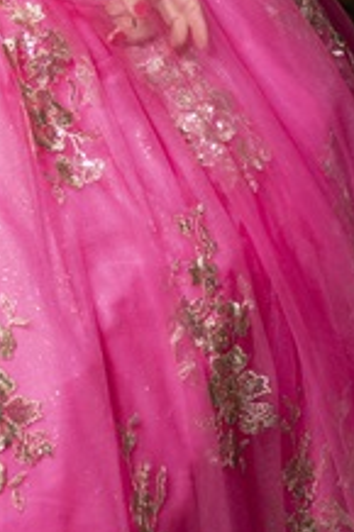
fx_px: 2851
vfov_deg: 10.6
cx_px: -100
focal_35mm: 193
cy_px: 0
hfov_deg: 7.0
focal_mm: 35
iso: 200
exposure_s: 1/160
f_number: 2
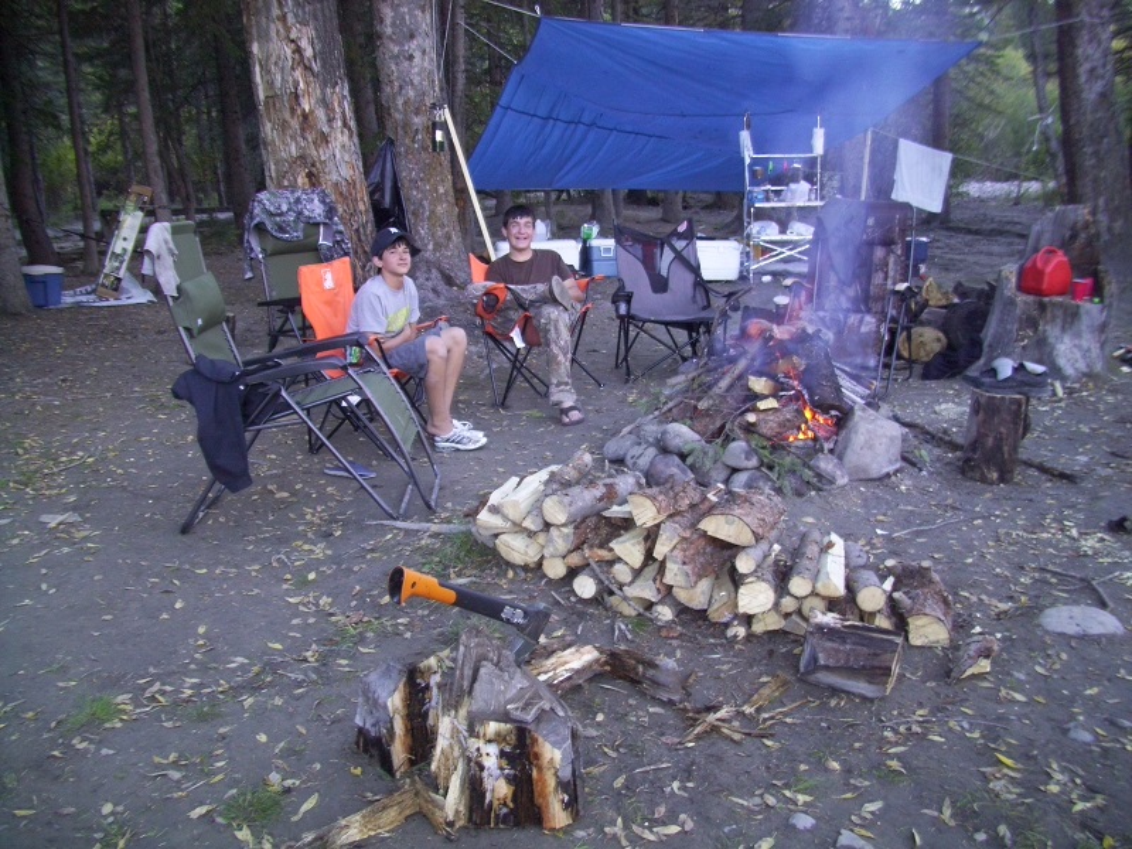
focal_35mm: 32
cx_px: 566
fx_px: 1046
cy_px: 424
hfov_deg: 56.8
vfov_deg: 44.2
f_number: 2.9
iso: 125
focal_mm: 5.7
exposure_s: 1/40
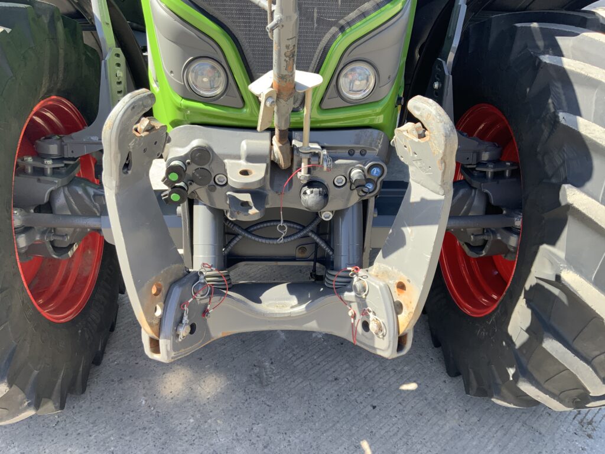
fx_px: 507
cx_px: 302
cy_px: 227
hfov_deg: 61.7
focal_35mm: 29
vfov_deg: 48.2
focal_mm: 3
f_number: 1.8
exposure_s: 1/194
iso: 16
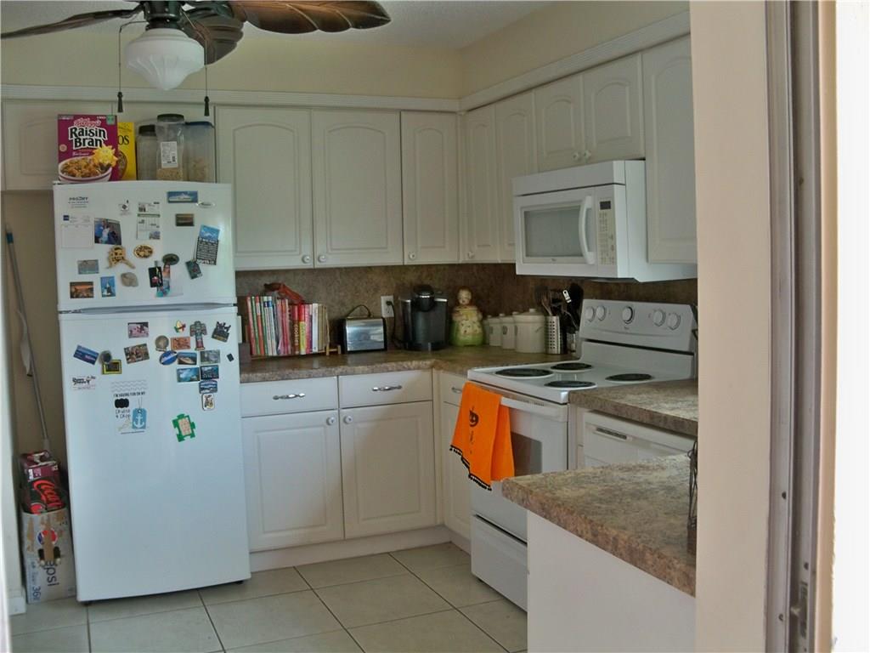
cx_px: 435
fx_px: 880
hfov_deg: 52.6
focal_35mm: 35
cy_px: 326
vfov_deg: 40.7
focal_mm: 6.2
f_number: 3.5
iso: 125
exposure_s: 1/30
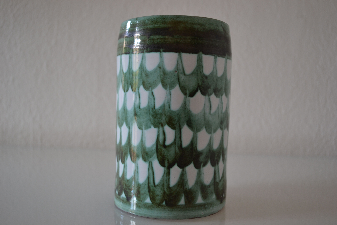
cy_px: 112
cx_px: 168
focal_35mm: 36
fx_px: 337
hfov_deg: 53.1
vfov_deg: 36.9
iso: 400
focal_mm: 24
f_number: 4
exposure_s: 1/50
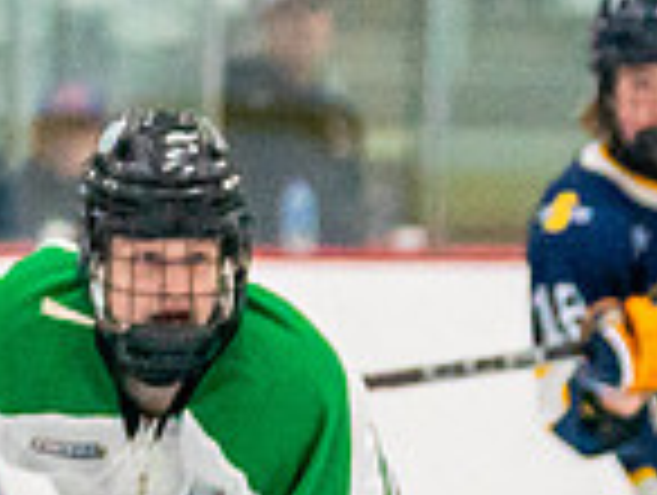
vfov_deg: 1.7
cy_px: 1006
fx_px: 16178
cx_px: 1006
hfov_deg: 2.3
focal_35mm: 851
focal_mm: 118
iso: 4000
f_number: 2.8
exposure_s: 1/1600
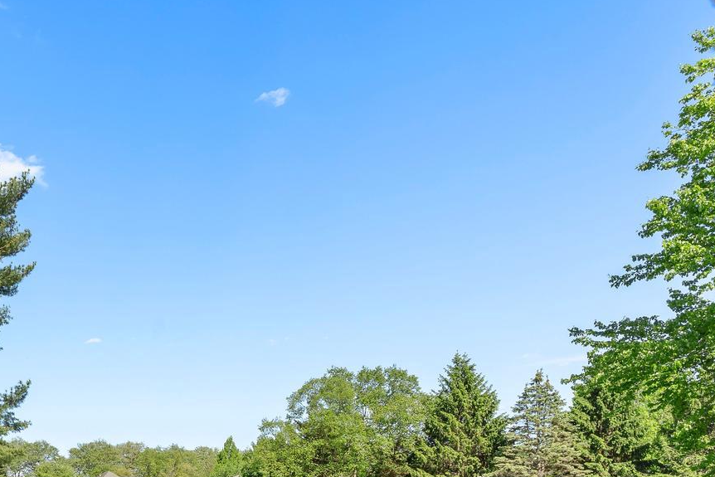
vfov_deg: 31.9
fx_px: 755
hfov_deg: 46.0
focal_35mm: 38
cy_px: 494
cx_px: 77
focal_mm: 16
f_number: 10
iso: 250
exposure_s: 1/160
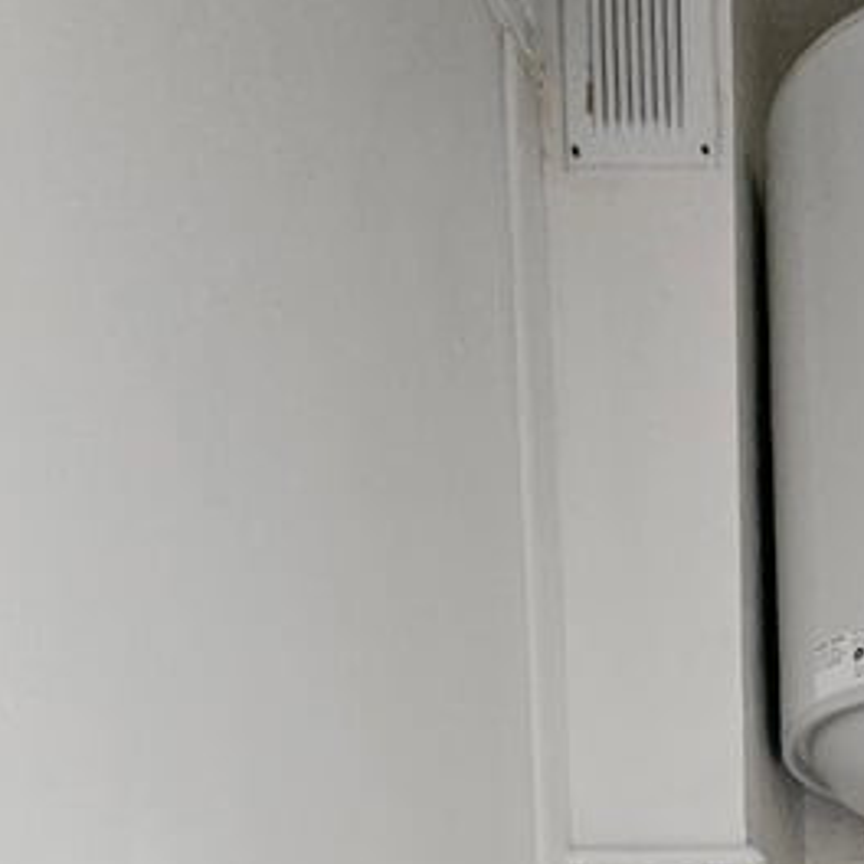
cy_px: 1371
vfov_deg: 25.0
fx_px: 1327
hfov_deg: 30.7
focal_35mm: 47
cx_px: 1031
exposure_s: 1/25
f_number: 2.2
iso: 1000
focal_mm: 2.2
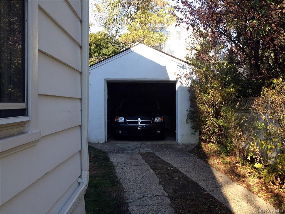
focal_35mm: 35
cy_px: 107
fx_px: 288
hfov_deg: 52.6
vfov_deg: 40.7
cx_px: 142
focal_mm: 4.28
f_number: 2.4
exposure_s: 1/286
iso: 50
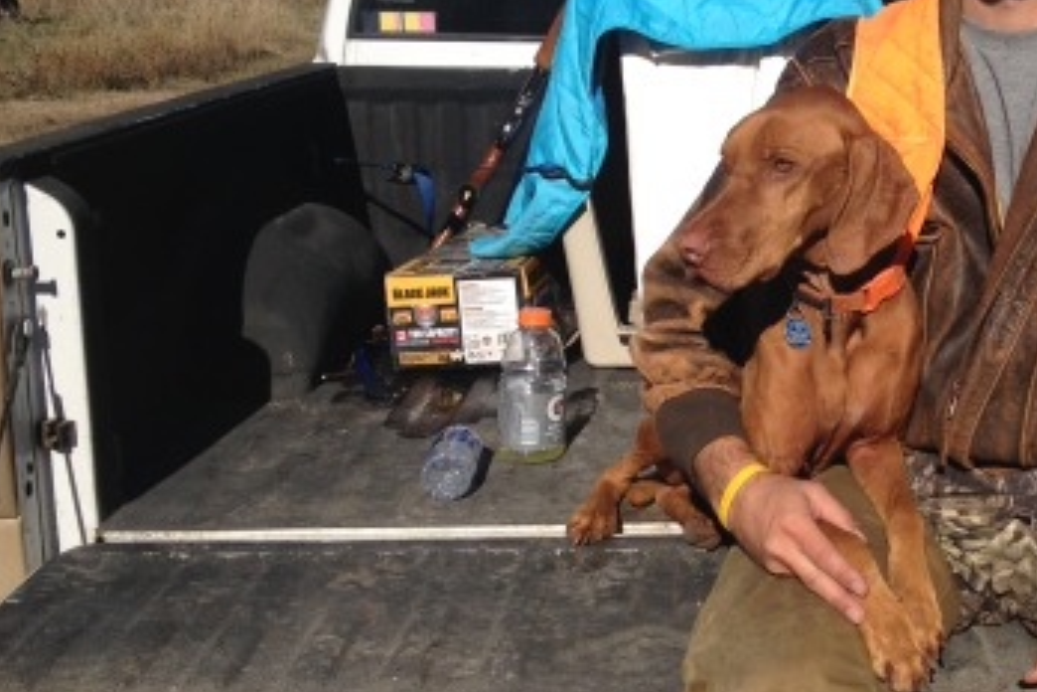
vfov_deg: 20.3
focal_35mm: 67
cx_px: 852
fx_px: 1930
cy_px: 325
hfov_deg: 29.3
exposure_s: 1/2632
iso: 50
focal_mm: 4.28
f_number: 2.4
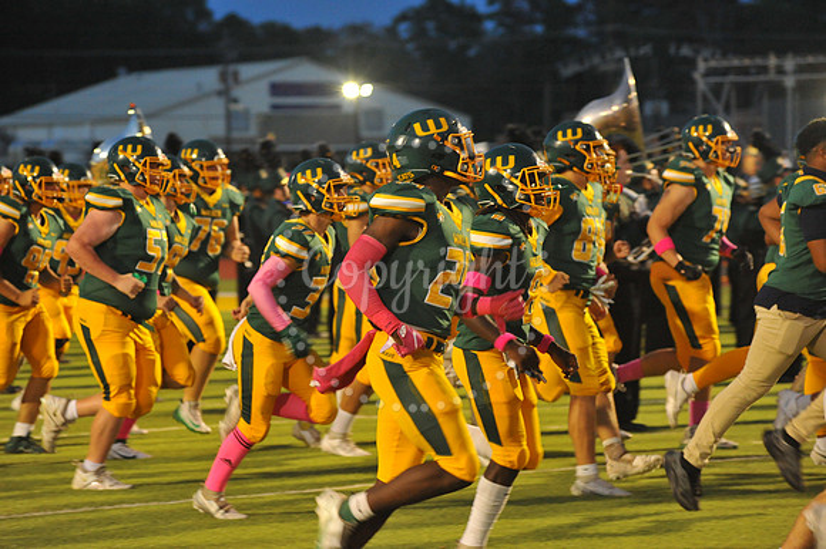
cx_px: 413
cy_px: 274
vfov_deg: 8.8
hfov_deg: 13.3
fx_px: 3554
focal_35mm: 155
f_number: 5.6
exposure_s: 1/200
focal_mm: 155
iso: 4000
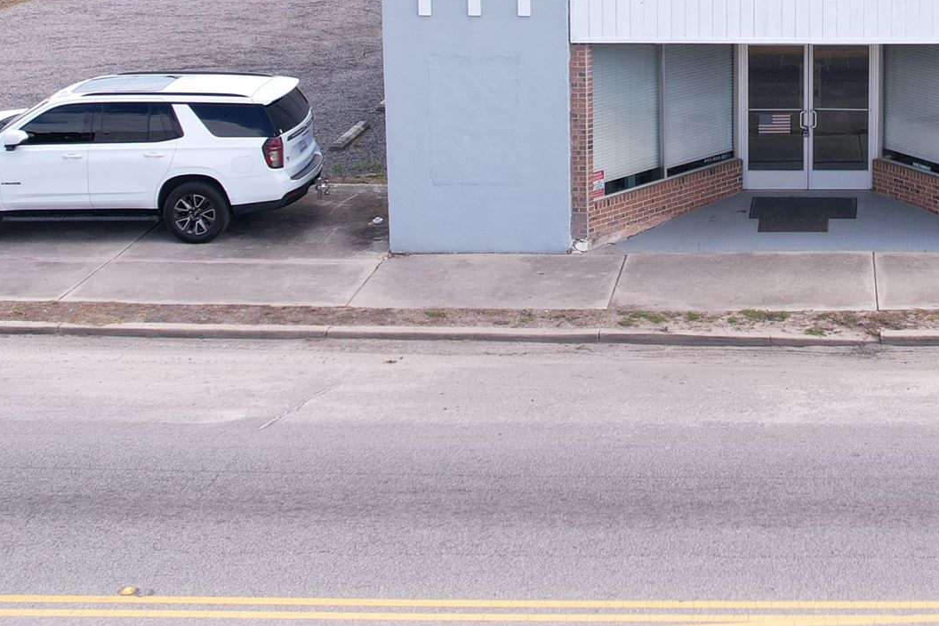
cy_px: -106
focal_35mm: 64
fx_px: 1669
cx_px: 836
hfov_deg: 30.1
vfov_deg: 20.0
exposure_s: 1/500
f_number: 2.8
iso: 100
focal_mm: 8.38
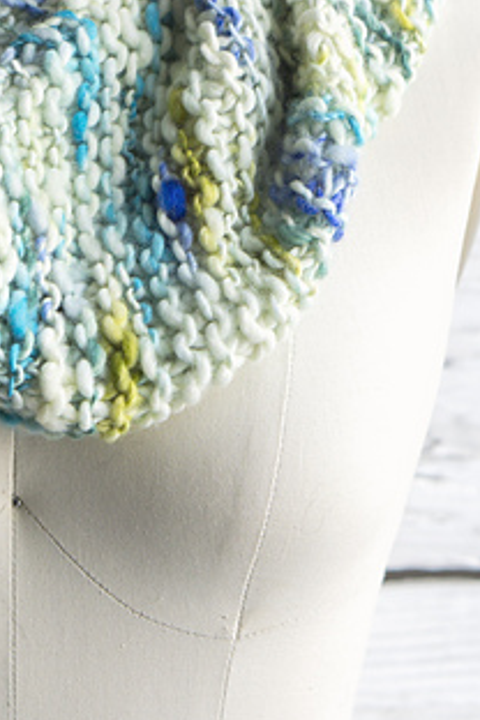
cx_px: 1
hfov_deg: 8.9
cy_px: 178
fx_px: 3080
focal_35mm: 154
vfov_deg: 13.3
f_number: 4
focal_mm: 50
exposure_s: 1/160
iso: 320
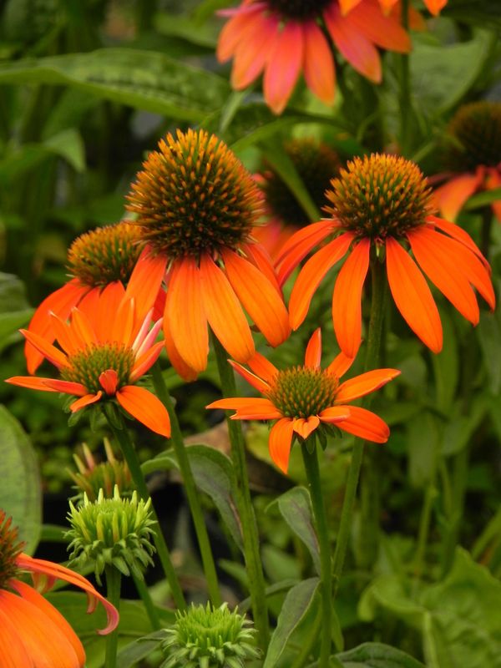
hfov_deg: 3.1
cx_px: 250
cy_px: 334
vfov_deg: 4.1
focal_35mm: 481
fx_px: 9282
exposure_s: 1/400
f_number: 5
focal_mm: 85.6
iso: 160
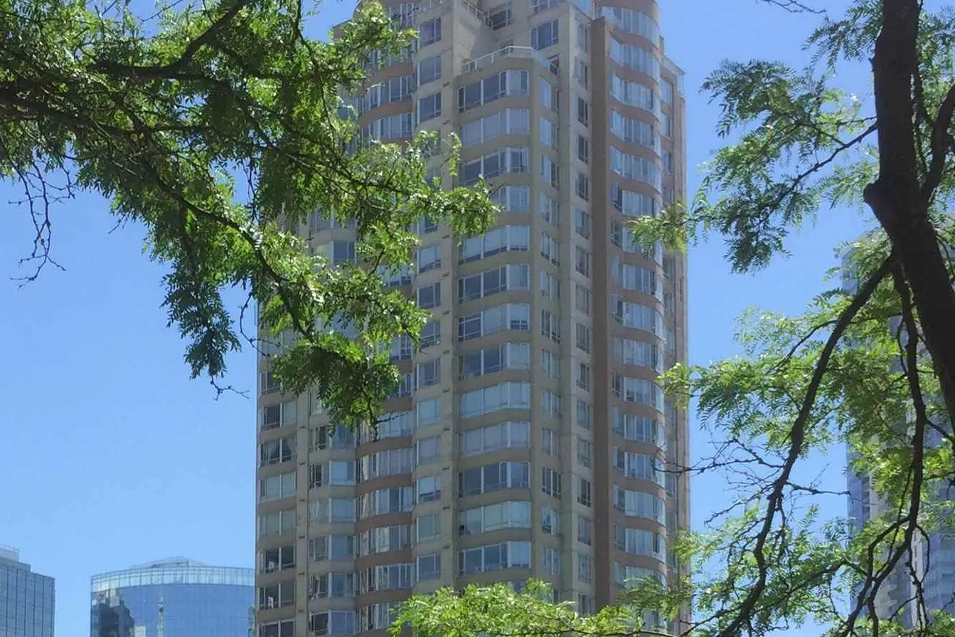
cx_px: 206
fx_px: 1830
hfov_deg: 28.7
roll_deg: -1.1
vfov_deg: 18.5
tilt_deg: +9.7
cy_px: 803
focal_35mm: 69
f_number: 2.2
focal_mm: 4.15
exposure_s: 1/1364
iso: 32
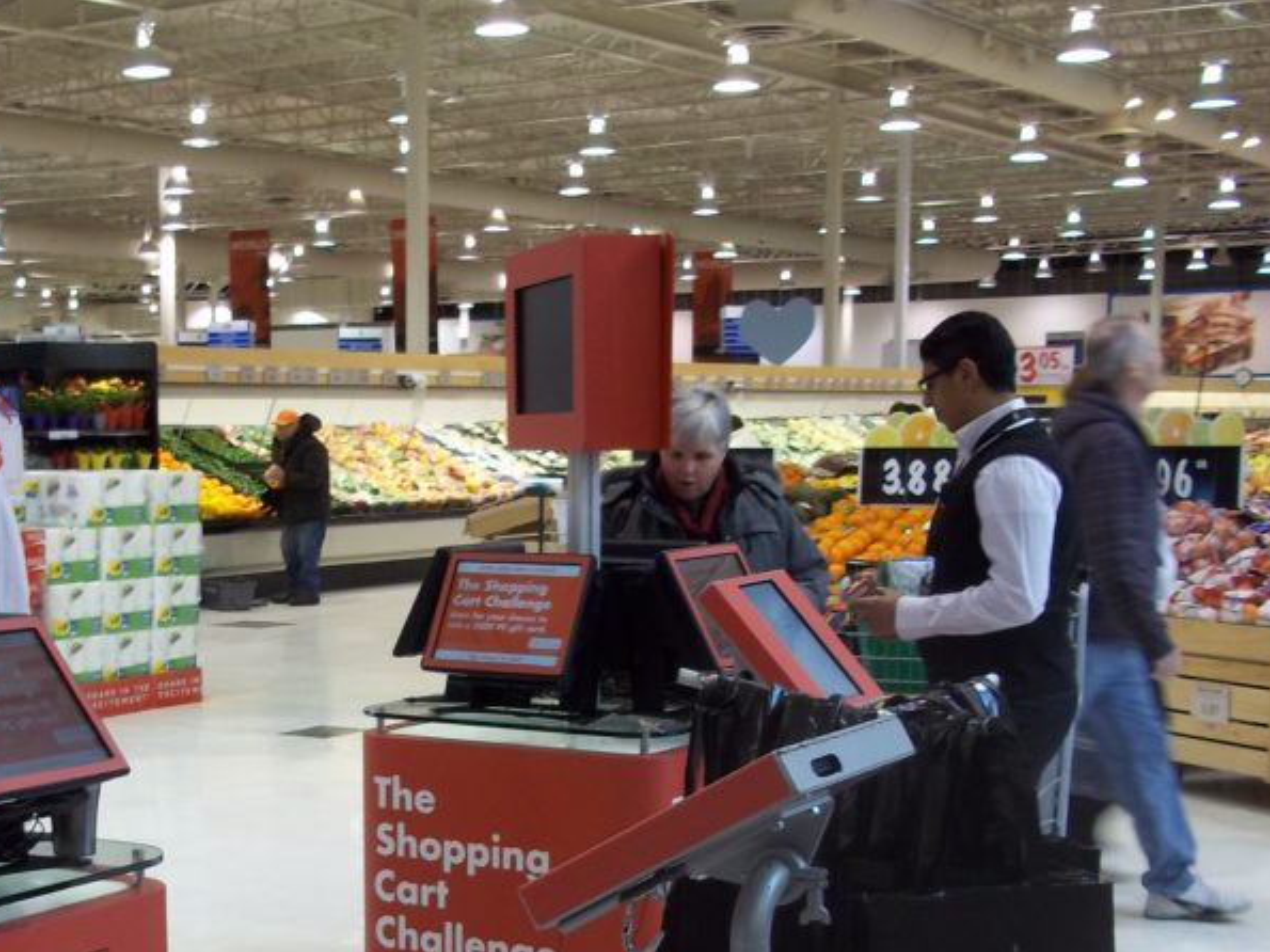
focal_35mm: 62
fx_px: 2274
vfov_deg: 23.4
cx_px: 245
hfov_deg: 30.4
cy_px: 715
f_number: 3.1
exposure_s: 1/30
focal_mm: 6.5
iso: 107
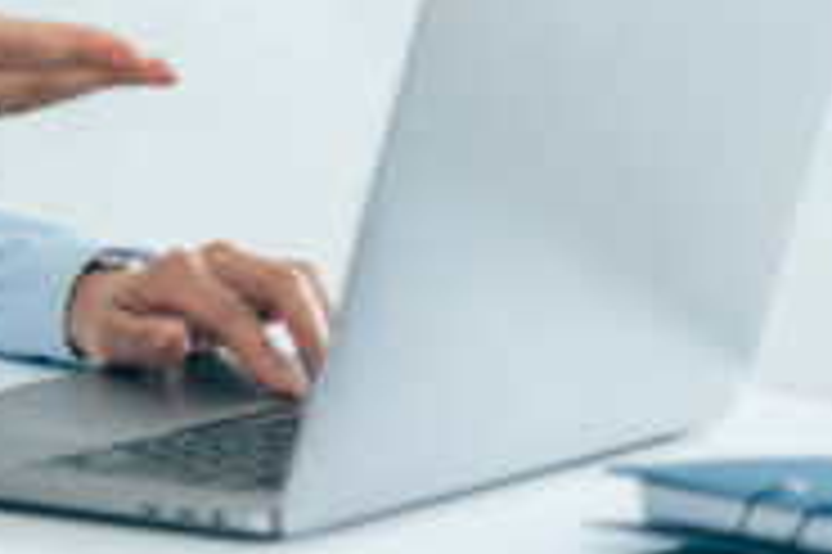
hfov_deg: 10.2
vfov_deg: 7.0
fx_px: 4456
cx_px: -585
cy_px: -300
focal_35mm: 193
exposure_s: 1/640
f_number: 2.2
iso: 320
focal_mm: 55
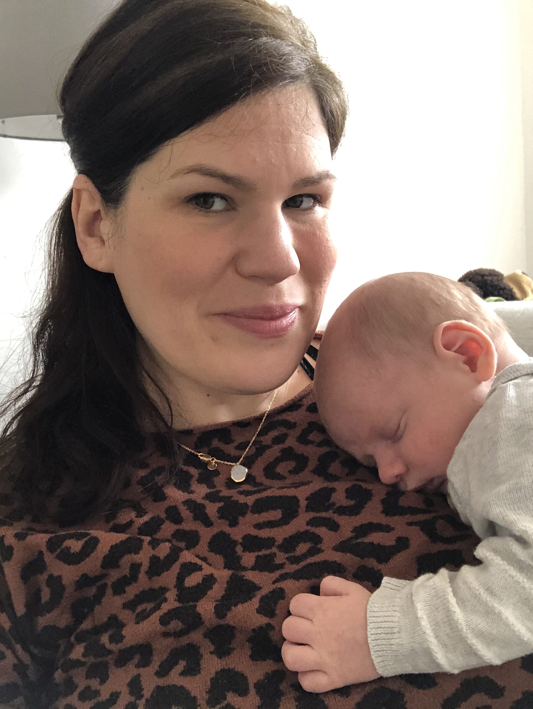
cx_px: 266
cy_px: 354
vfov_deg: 56.8
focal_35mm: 32
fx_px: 656
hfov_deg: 44.2
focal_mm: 2.87
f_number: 2.2
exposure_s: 1/40
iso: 320
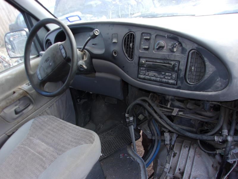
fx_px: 186
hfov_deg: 65.3
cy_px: 90
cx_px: 119
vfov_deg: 51.4
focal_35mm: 27
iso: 80
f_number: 3
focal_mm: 4.9
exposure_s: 1/56
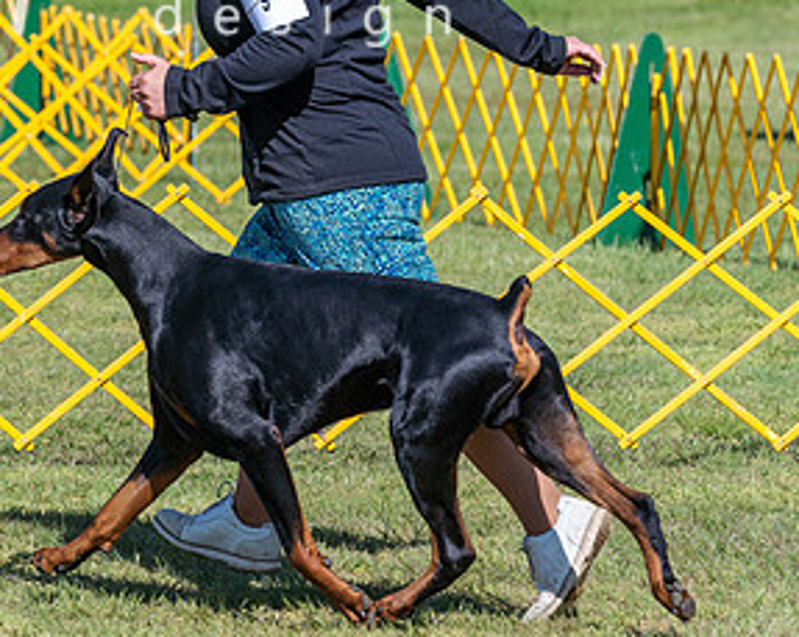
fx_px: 8930
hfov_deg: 5.1
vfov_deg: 4.1
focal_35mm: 378
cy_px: 117
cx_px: 49
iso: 400
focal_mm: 171
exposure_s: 1/2000
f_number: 6.3
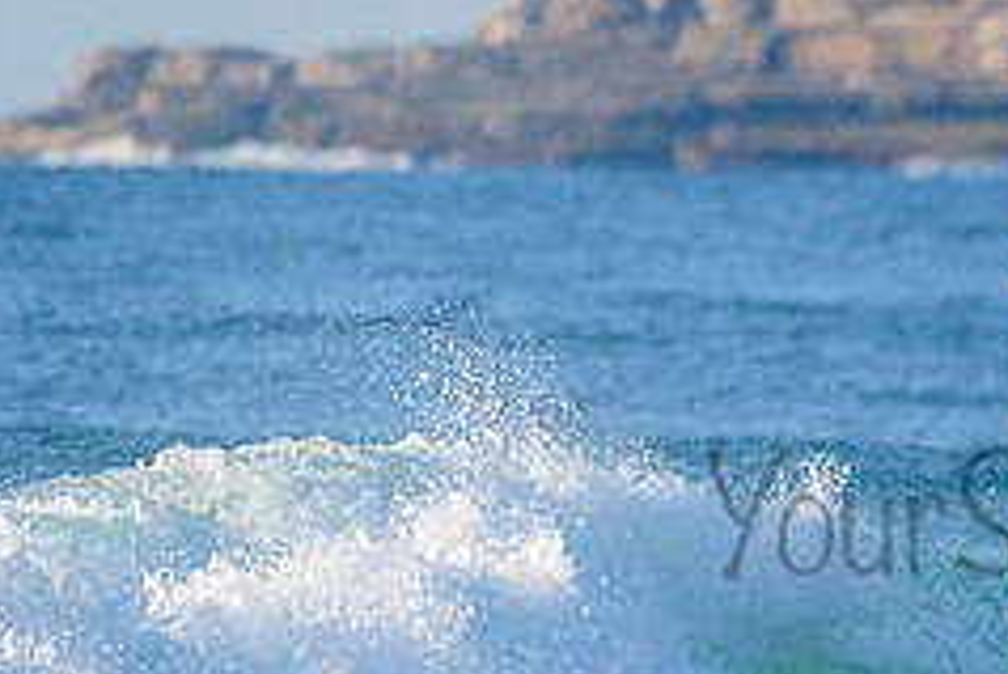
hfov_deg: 1.7
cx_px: 1144
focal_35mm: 1217
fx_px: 34095
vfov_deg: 1.1
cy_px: 477
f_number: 5.6
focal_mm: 500
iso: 400
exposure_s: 1/2000
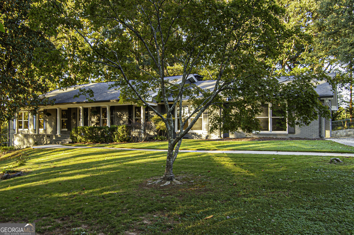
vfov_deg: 23.7
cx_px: 177
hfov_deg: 35.1
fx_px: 560
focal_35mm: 57
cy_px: 118
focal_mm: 38
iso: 200
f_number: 8
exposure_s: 1/45
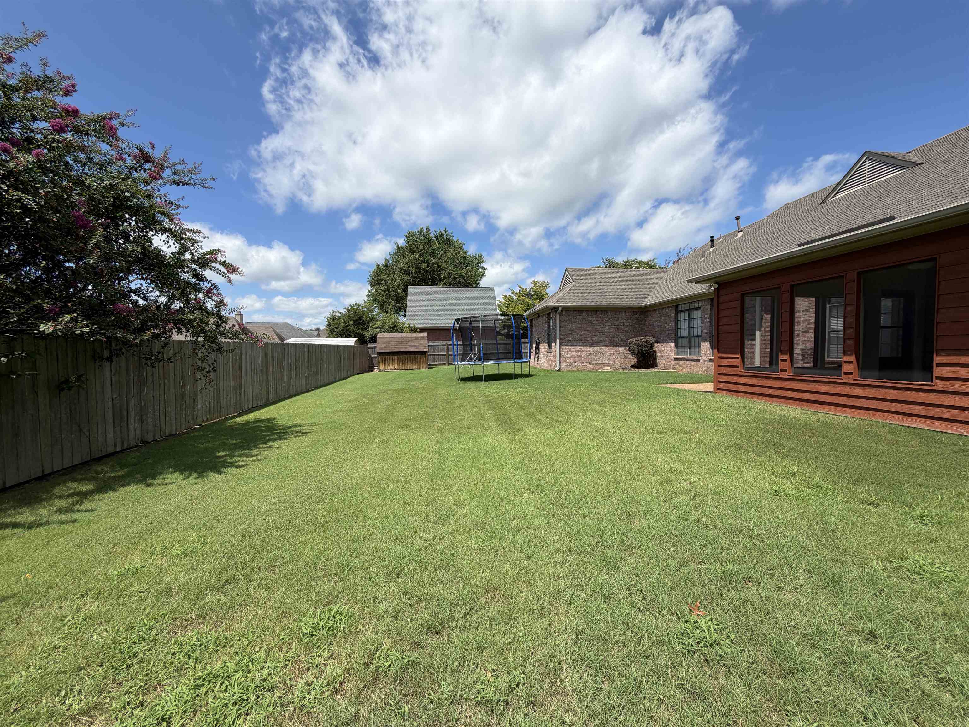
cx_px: 484
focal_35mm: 14
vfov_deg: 85.7
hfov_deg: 102.1
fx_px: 392
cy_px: 364
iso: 20
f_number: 2.2
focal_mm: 2.22
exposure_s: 1/942
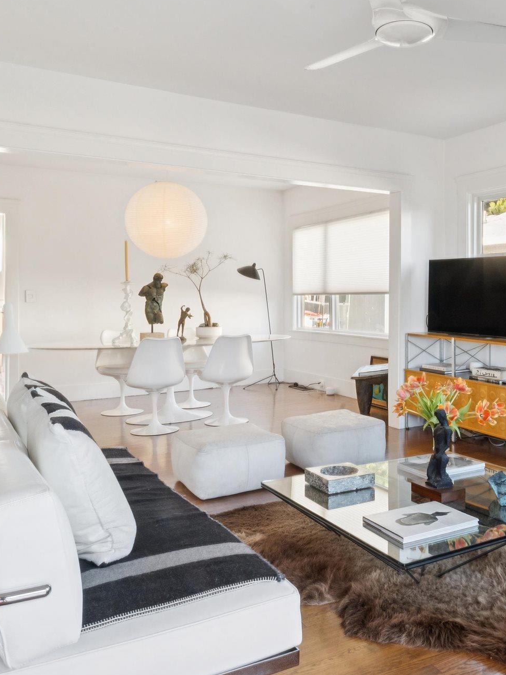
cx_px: 379
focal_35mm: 32
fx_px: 624
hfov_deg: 42.8
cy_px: 302
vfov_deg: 56.7
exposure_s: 1/1.25
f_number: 20
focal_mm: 14
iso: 400
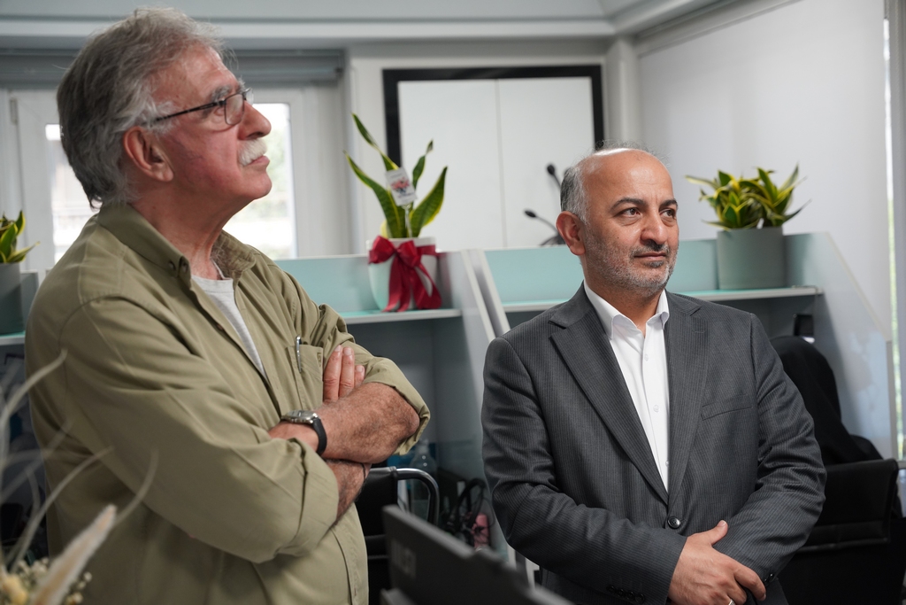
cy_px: 302
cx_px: 453
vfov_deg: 22.9
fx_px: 1490
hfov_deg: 33.8
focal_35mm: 59
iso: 1250
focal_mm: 59.2
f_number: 4
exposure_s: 1/160
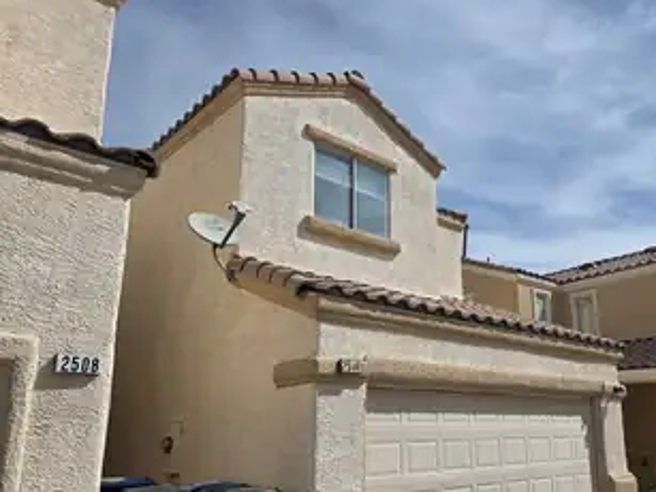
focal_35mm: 30
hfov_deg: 59.2
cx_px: 410
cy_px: 299
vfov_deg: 46.5
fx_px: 568
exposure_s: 1/7944
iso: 50
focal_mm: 6.3
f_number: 1.7
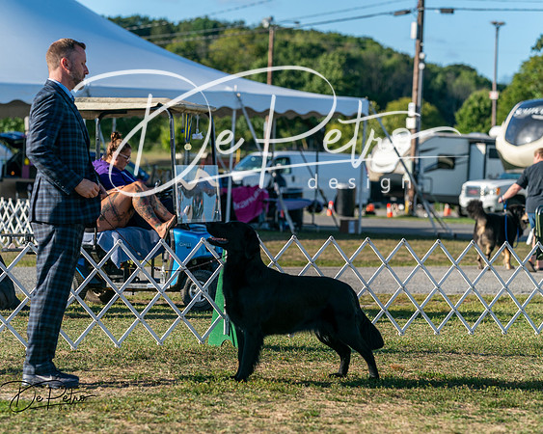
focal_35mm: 141
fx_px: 2262
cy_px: 217
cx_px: 272
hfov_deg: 13.7
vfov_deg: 11.0
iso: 200
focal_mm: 125
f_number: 4.5
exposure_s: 1/1250
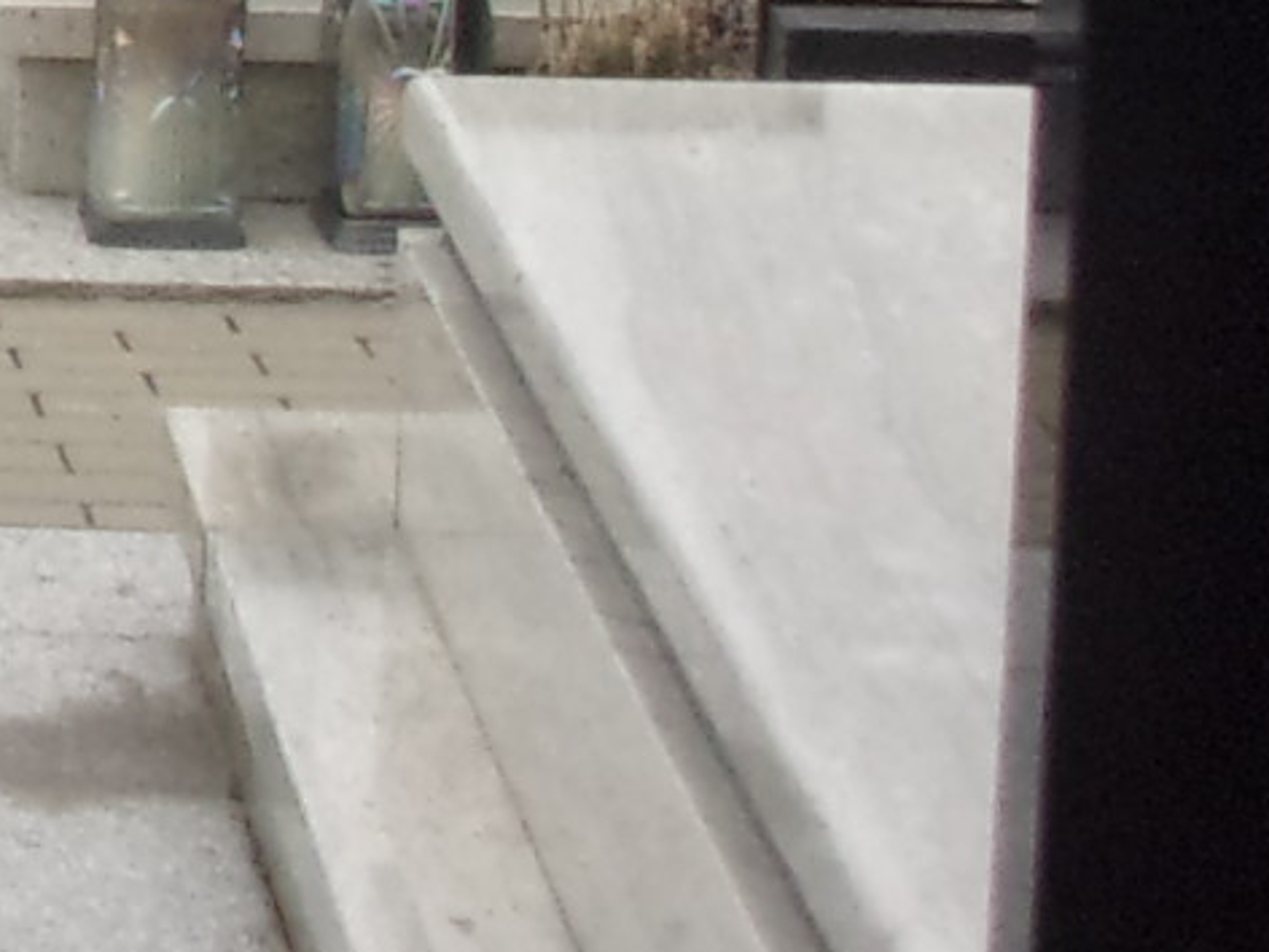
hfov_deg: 7.7
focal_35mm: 236
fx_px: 8652
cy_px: -460
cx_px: -2046
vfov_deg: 6.2
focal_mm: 7.8
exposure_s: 1/350
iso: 200
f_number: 4.7
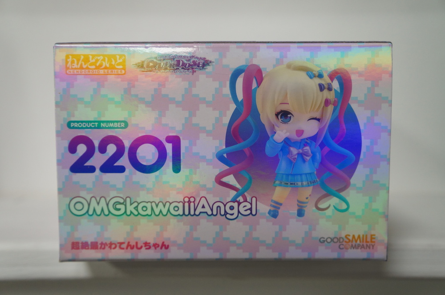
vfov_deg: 31.8
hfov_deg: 46.5
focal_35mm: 42
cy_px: 148
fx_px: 518
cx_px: 222
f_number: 4
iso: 800
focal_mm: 28
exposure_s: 1/60
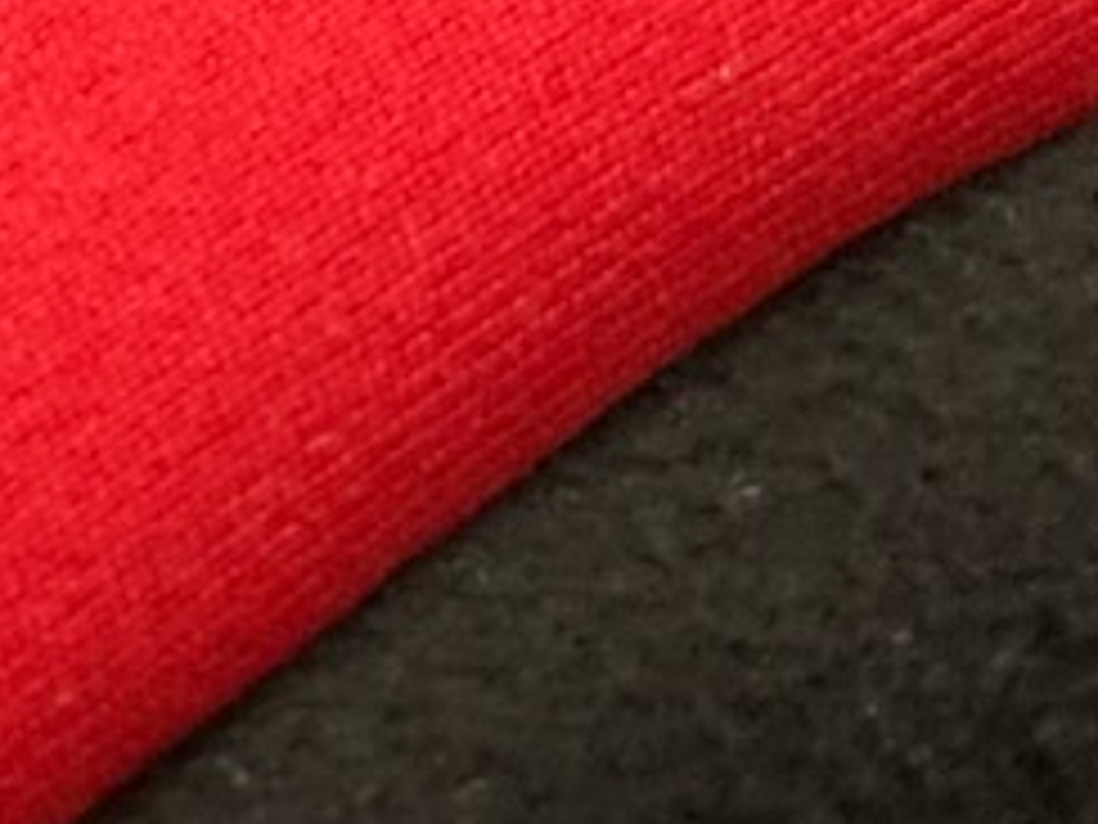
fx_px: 4663
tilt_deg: -63.6
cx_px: -1390
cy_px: 486
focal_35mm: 147
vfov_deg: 10.1
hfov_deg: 11.5
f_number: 1.8
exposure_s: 1/33
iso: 400
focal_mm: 3.99
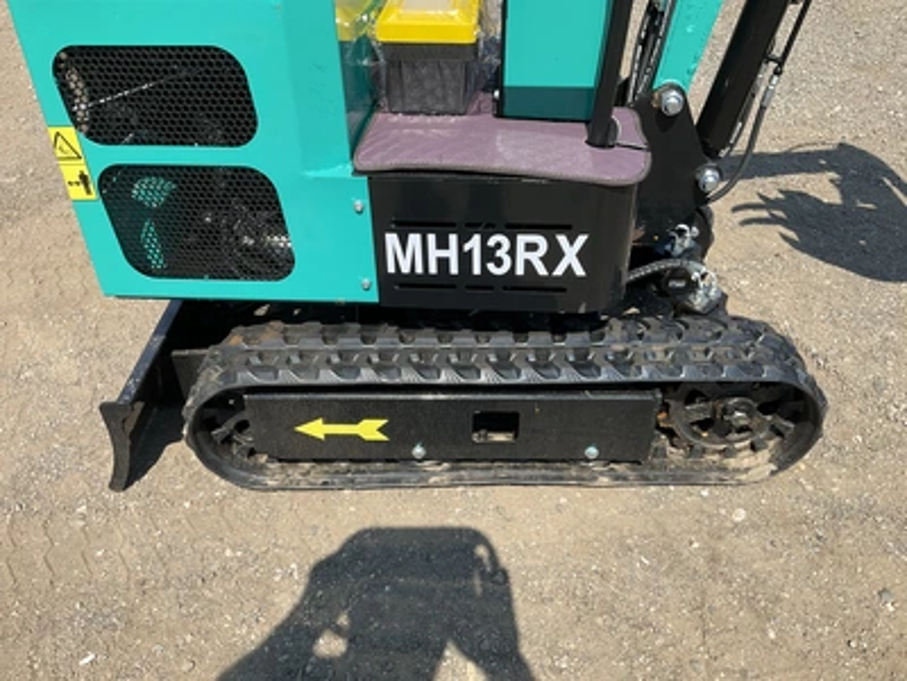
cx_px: 454
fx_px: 760
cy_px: 340
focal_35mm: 29
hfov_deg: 61.7
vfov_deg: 48.2
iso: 25
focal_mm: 3
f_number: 1.8
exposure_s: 1/1144
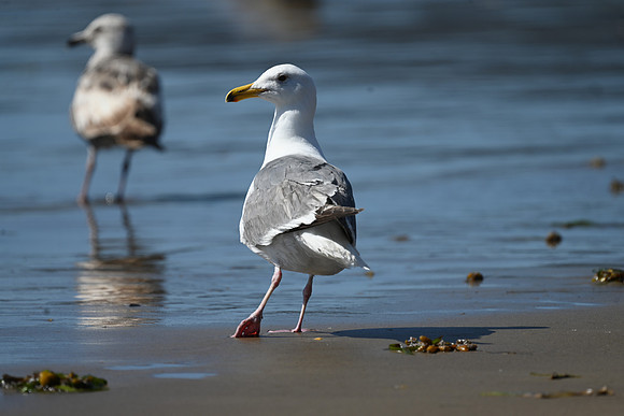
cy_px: 208
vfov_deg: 1.7
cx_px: 312
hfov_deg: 2.6
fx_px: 13869
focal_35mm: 800
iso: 110
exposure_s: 1/800
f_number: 6.3
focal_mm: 800
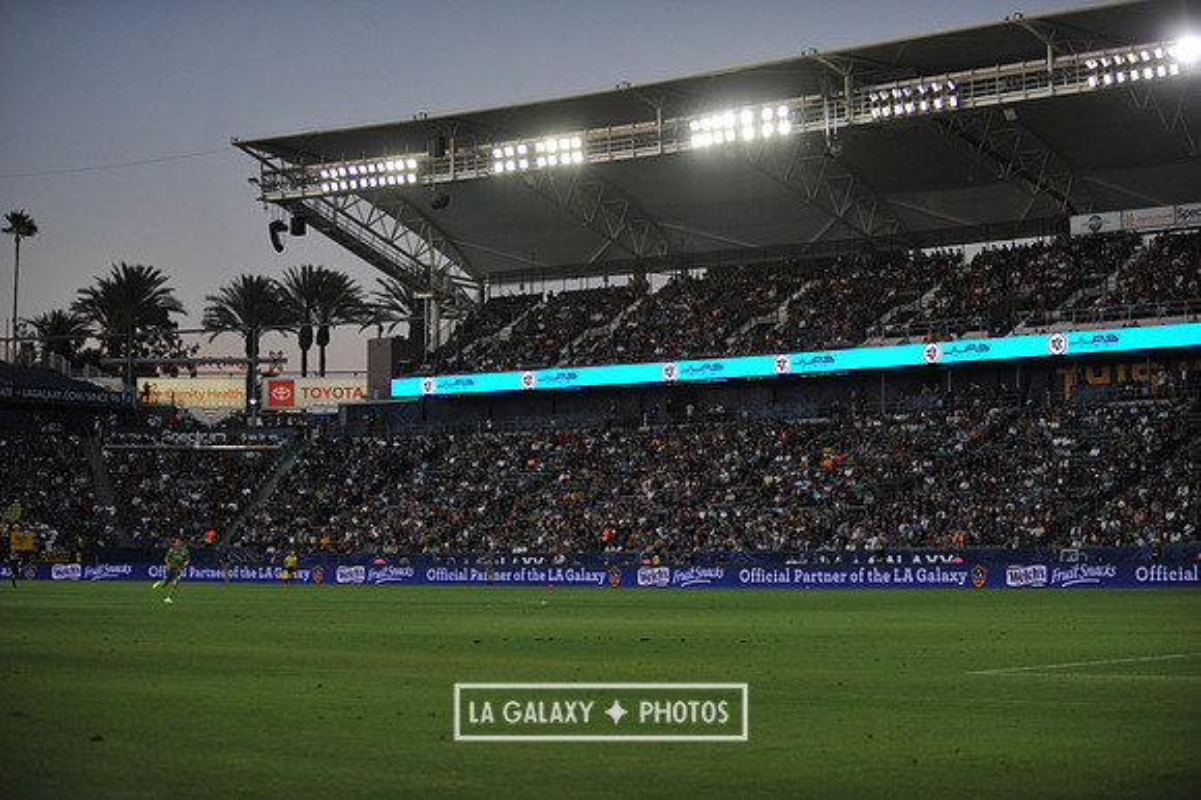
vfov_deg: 19.4
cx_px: 600
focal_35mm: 70
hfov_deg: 28.9
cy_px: 400
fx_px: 2334
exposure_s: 1/2500
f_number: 2.8
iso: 1600
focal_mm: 70
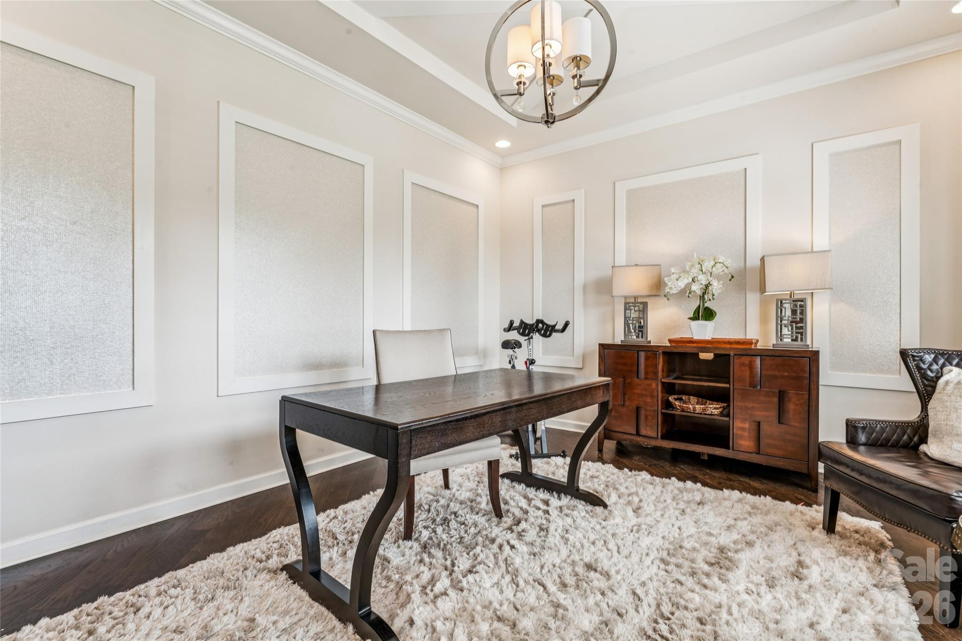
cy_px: 320
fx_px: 441
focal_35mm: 16
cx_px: 481
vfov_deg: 72.0
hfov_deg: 95.0
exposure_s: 1/2
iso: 100
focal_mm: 16.5
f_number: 13
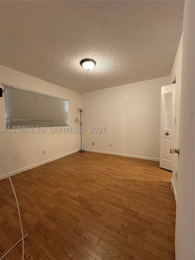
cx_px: 98
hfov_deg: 85.7
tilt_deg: -3.2
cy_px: 130
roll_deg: -0.3
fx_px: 105
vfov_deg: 102.1
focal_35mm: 14
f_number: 2.2
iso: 200
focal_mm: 2.22
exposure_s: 1/60
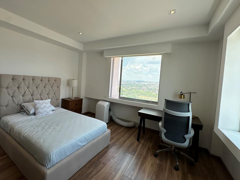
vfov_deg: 78.0
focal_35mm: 16
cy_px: 84
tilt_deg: -1.5
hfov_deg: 94.2
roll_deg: -4.1
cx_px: 107
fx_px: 111
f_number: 2.2
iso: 40
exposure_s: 1/433
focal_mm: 2.22
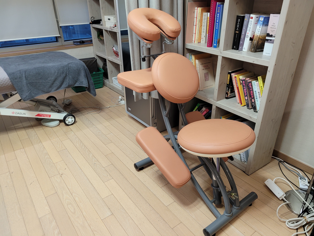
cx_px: 157
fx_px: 236
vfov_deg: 53.1
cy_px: 118
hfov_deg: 67.3
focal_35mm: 26
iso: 250
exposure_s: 1/40
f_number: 1.8
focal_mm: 5.4
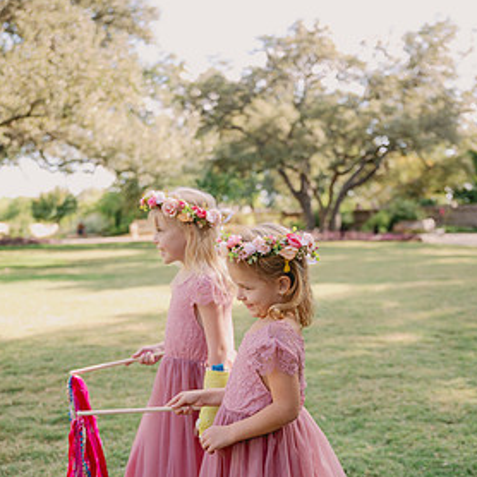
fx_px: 717
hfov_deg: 36.8
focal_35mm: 46
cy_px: 352
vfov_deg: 36.0
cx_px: 248
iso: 80
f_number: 2.8
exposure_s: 1/320
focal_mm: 33.5
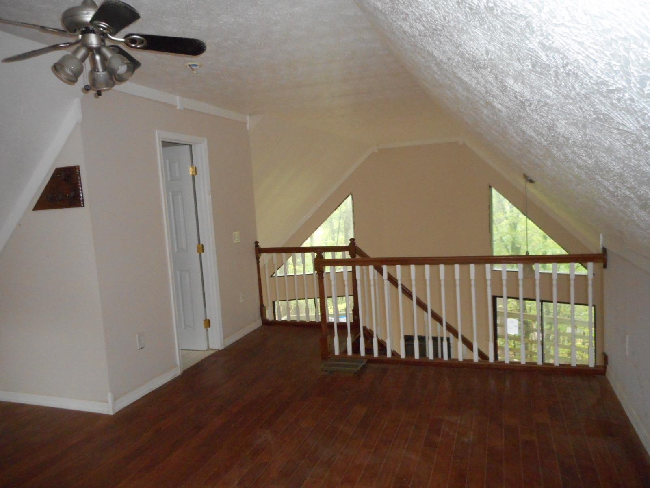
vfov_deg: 54.9
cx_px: 325
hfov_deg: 69.4
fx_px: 469
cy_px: 244
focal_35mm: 25
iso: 560
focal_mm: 4.5
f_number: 3.7
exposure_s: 1/25
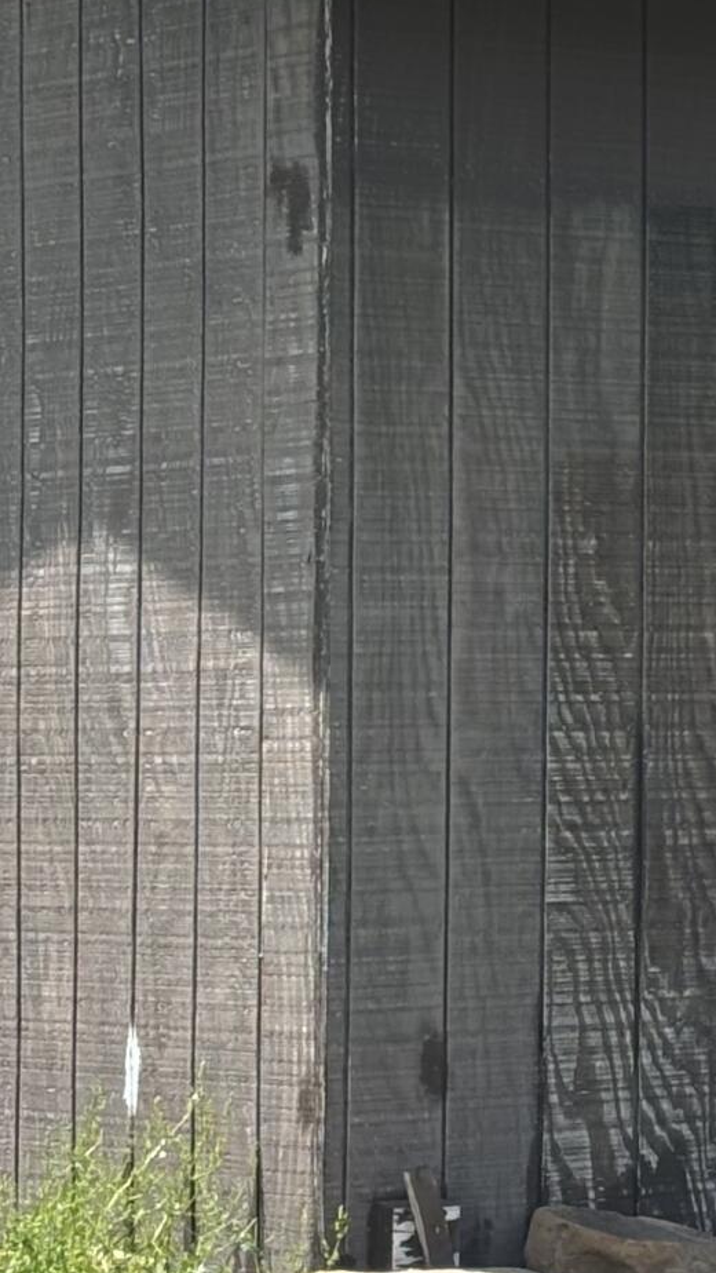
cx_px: 1239
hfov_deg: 6.5
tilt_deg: +0.1
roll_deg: +0.2
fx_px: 6208
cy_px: 698
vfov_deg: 11.7
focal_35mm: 184
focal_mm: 5.96
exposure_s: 1/1103
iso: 32
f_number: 1.6
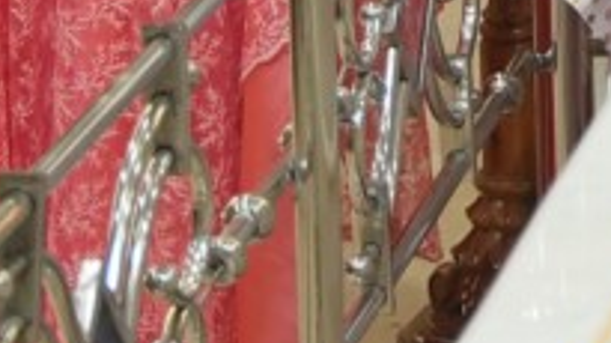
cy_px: -1028
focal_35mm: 357
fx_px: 5779
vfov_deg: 3.3
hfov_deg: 5.8
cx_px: 1606
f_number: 3.2
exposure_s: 1/125
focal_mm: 43.6
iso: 1250
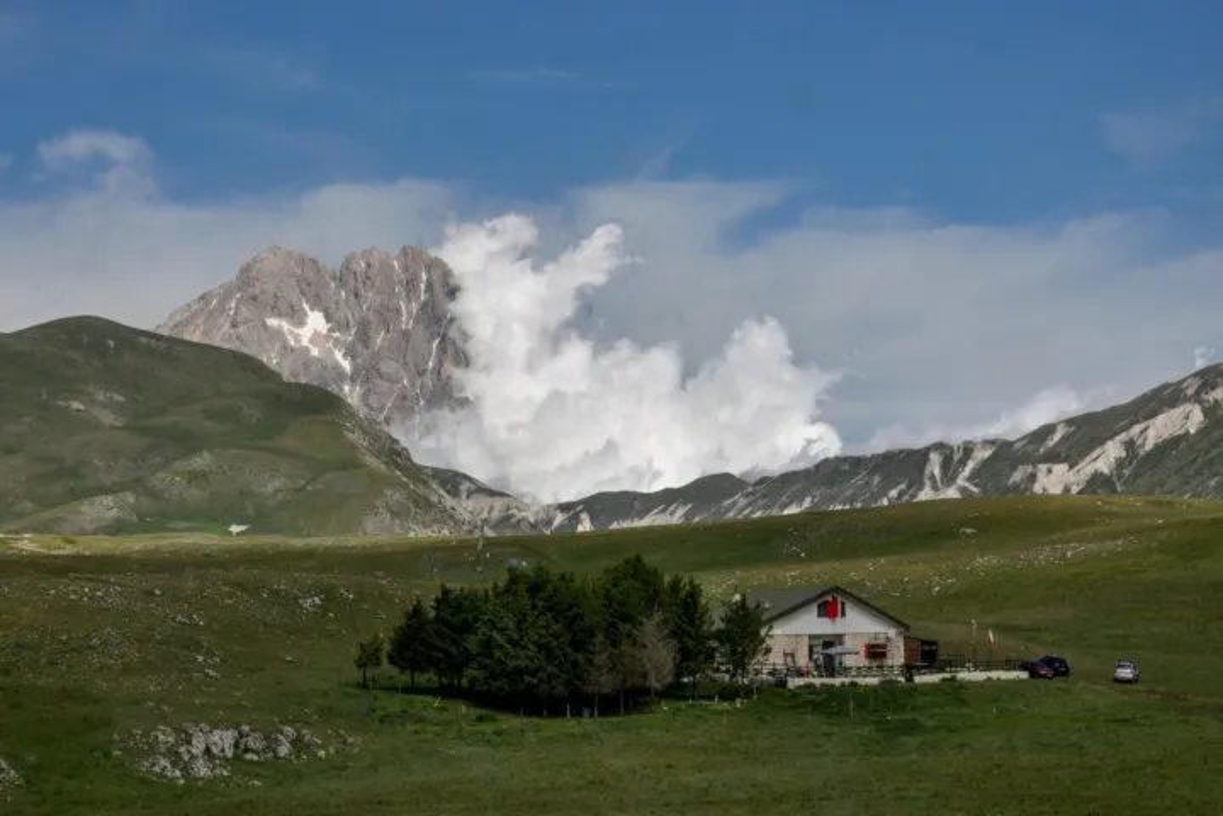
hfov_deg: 23.4
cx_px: 612
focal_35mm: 87
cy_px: 408
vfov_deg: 15.7
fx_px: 2955
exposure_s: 1/800
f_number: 10
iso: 200
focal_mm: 58
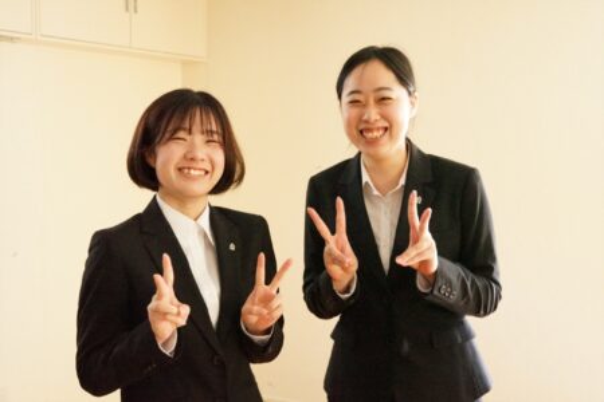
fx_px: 839
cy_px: 201
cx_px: 302
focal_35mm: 50
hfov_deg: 39.6
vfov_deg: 27.0
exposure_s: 1/30
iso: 16000
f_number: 14
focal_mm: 50
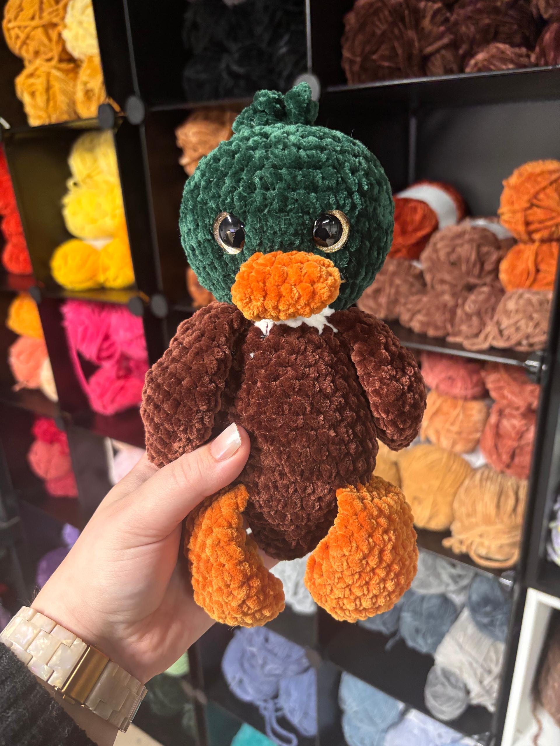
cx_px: 280
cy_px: 373
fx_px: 561
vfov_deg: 67.3
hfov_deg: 53.1
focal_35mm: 26
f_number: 1.6
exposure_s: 1/60
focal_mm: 5.96
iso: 400
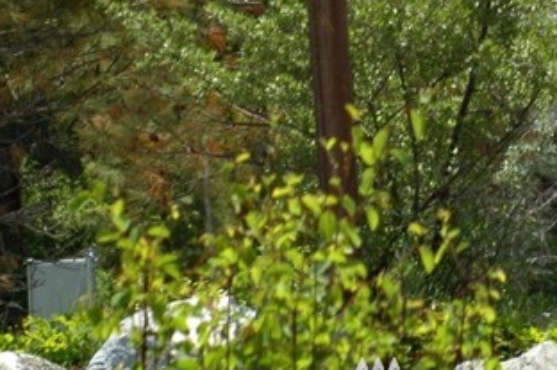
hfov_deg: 5.6
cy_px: -198
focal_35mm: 366
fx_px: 5654
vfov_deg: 3.7
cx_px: 447
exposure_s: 1/125
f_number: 5.6
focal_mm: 70
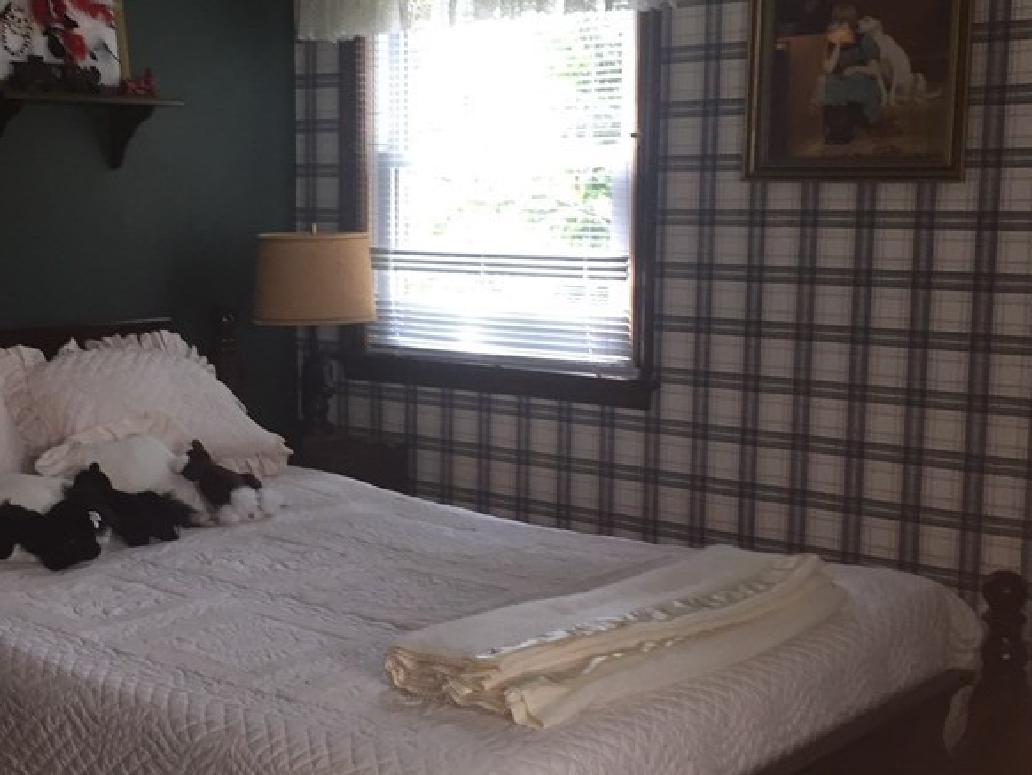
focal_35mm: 51
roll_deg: -0.7
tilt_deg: -7.5
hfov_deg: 37.2
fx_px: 1521
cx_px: 362
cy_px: 420
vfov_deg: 28.6
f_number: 2.2
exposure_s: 1/30
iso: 125
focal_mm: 4.15
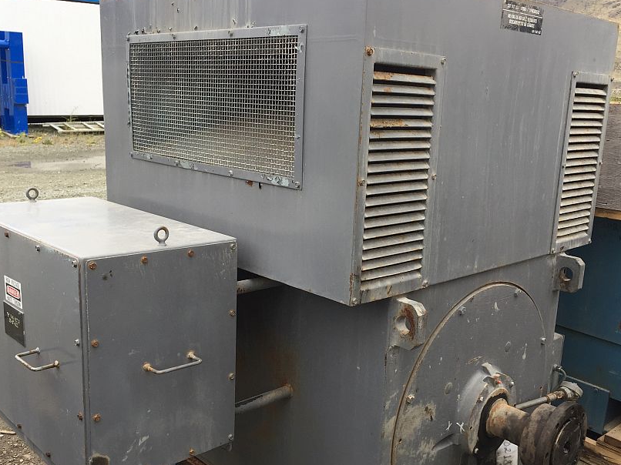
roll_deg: -3.9
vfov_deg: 39.6
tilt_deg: -16.3
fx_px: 646
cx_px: 328
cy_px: 253
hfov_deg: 51.3
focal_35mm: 36
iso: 32
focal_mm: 4.15
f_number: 2.2
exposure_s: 1/200
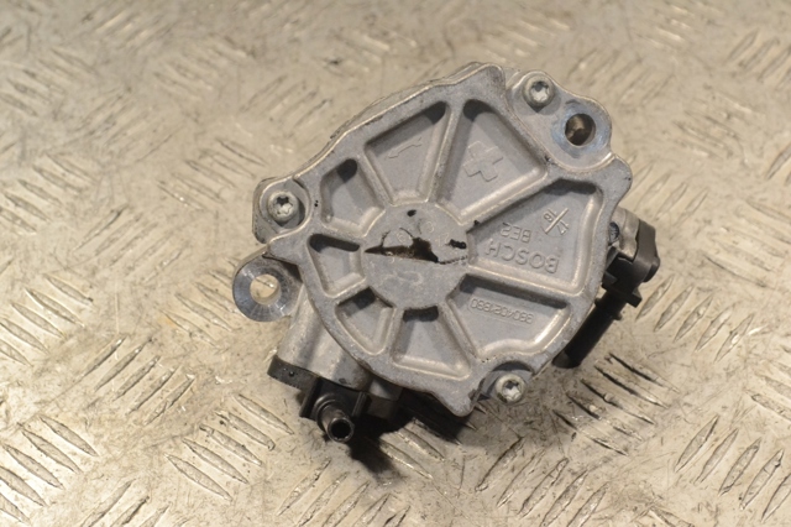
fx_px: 1581
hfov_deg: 28.1
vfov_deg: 18.9
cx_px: 396
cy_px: 264
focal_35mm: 72
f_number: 9
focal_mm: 48
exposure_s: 1/320
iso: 3200
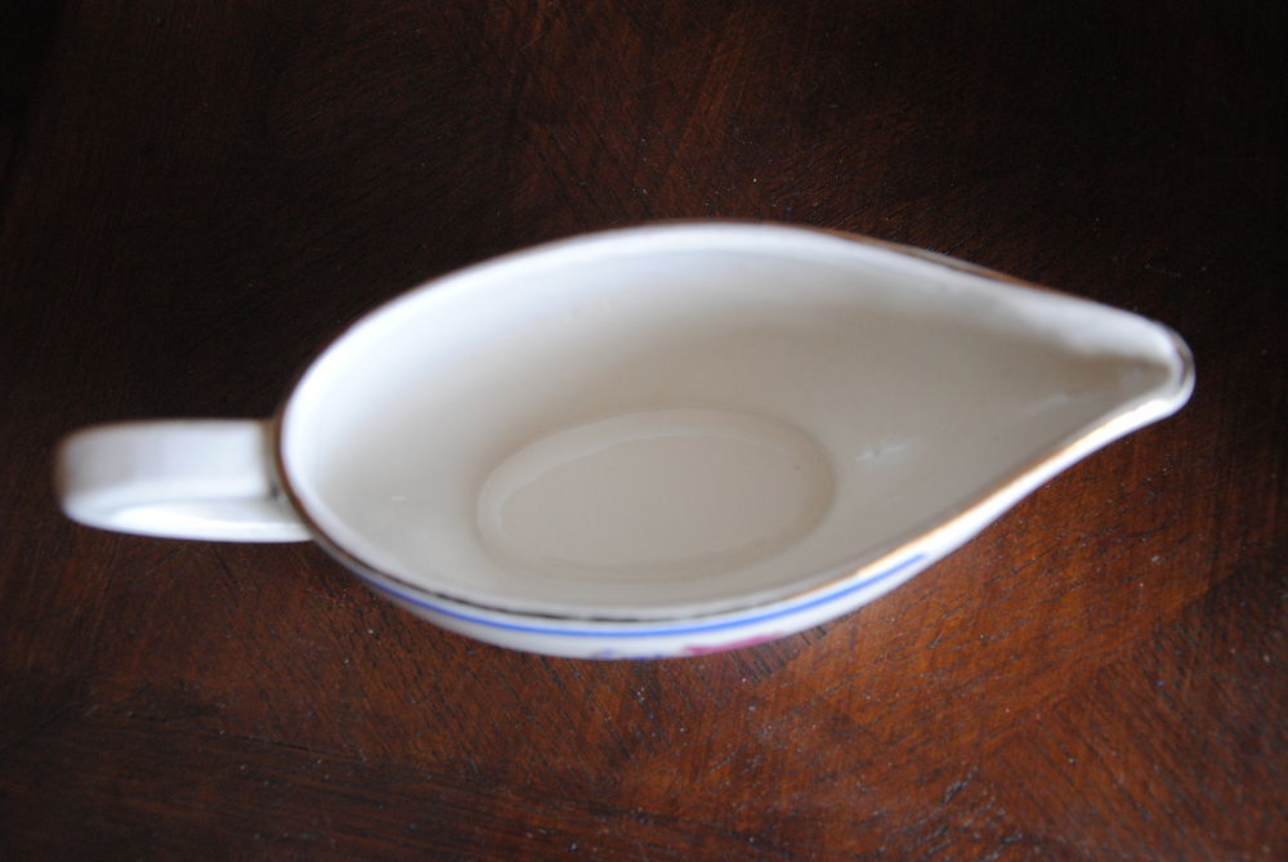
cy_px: 431
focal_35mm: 39
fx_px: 1397
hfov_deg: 49.5
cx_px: 644
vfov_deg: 34.3
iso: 720
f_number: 4
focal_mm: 26
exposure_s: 1/30
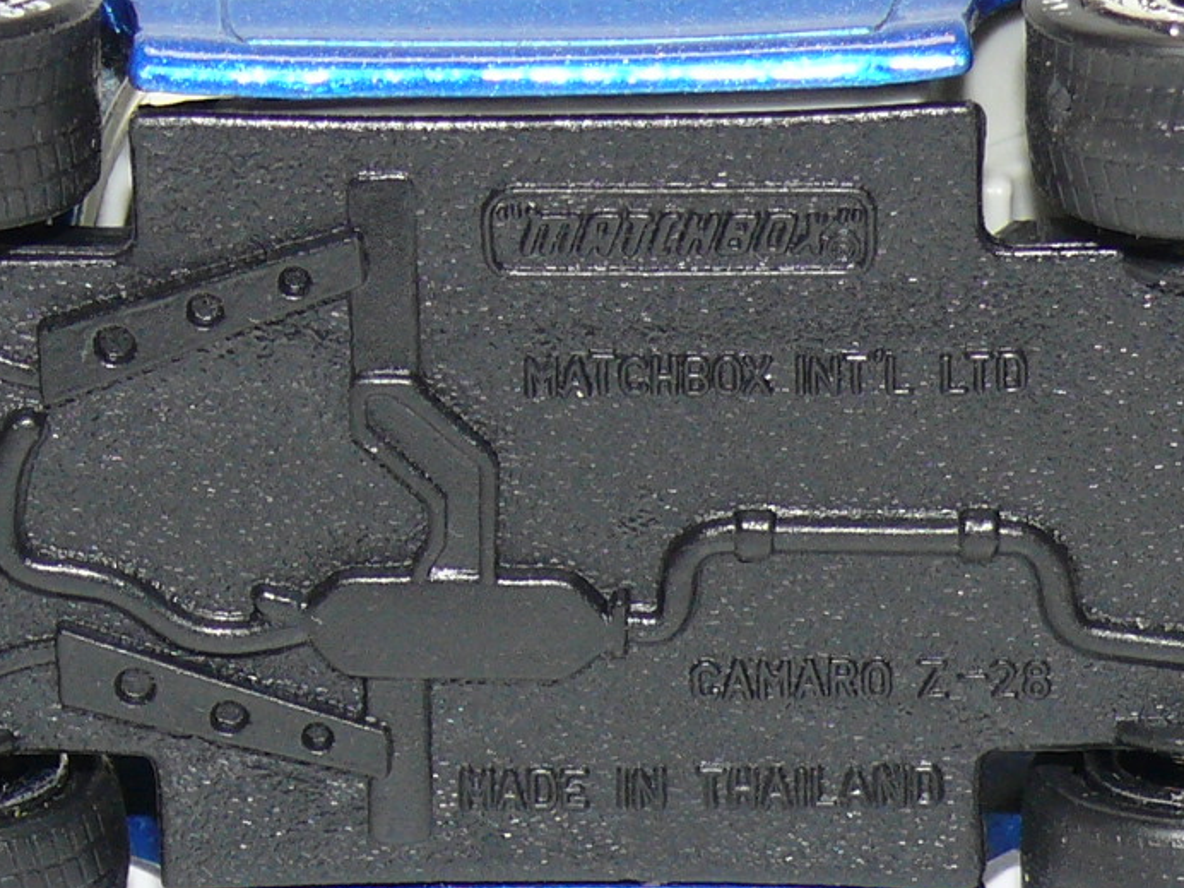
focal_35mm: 238
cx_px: 623
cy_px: 445
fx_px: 8141
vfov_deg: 6.2
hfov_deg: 8.3
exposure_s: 1/30
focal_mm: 13.6
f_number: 4
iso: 100
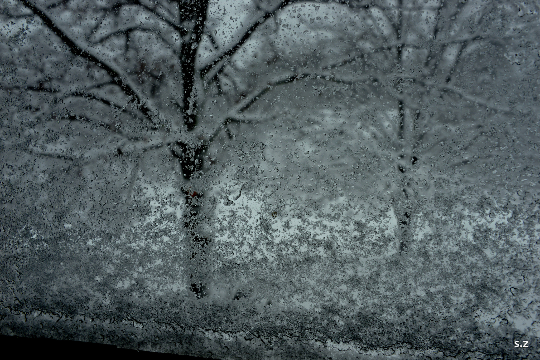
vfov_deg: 35.1
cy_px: 180
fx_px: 570
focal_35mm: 38
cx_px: 270
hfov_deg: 50.7
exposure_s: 1/60
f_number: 10
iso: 400
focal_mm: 38
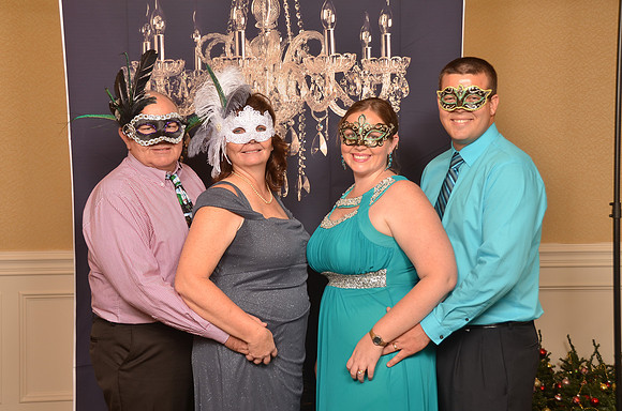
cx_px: 311
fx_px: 828
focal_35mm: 48
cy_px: 206
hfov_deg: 41.2
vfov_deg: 27.9
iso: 200
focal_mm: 32
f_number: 5.6
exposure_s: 1/60
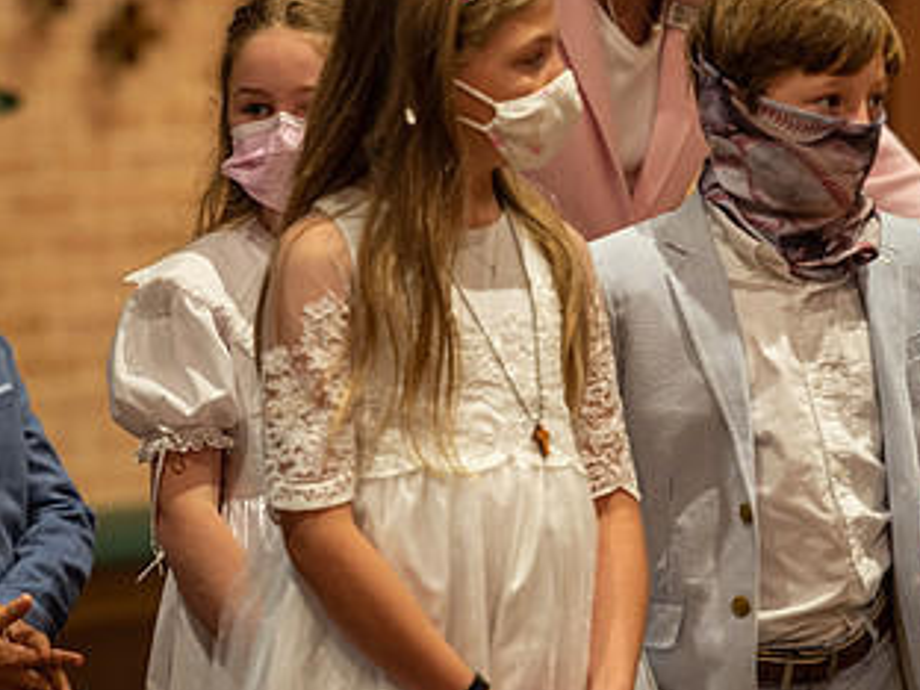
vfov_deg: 4.6
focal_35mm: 322
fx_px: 8558
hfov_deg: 6.2
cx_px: 404
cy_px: 245
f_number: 2.8
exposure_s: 1/100
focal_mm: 180
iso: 1600
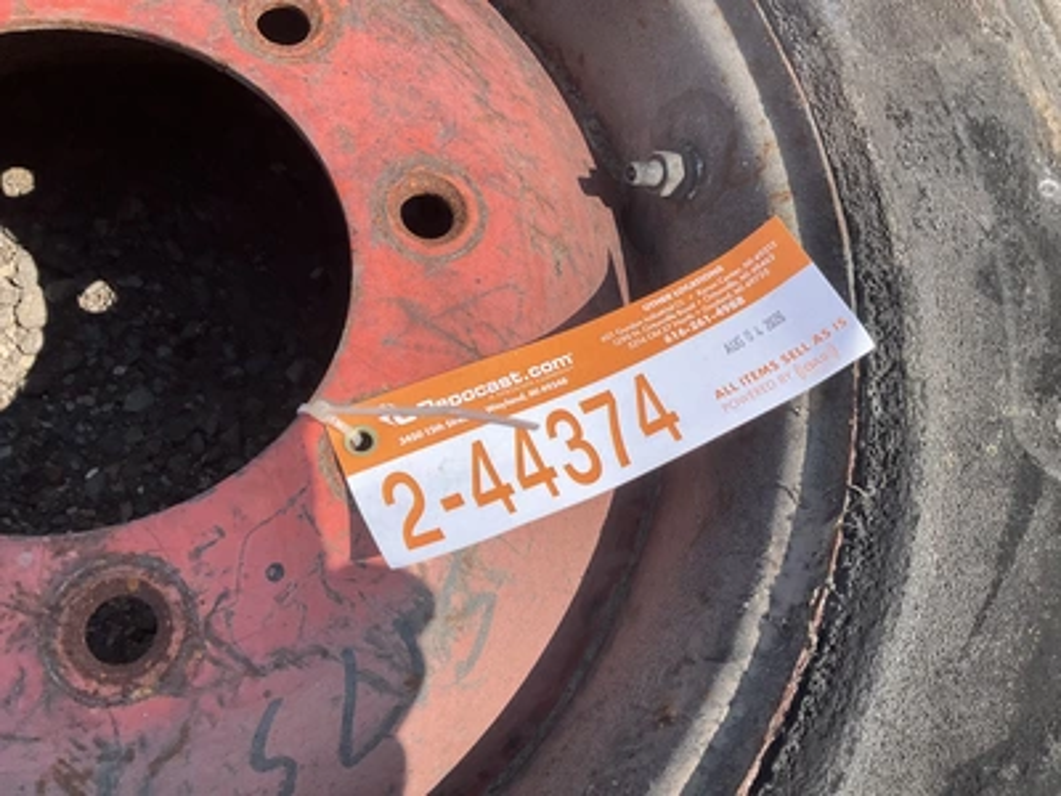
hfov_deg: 61.7
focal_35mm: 29
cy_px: 398
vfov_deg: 48.2
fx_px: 889
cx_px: 530
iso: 25
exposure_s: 1/1311
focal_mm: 3
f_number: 1.8
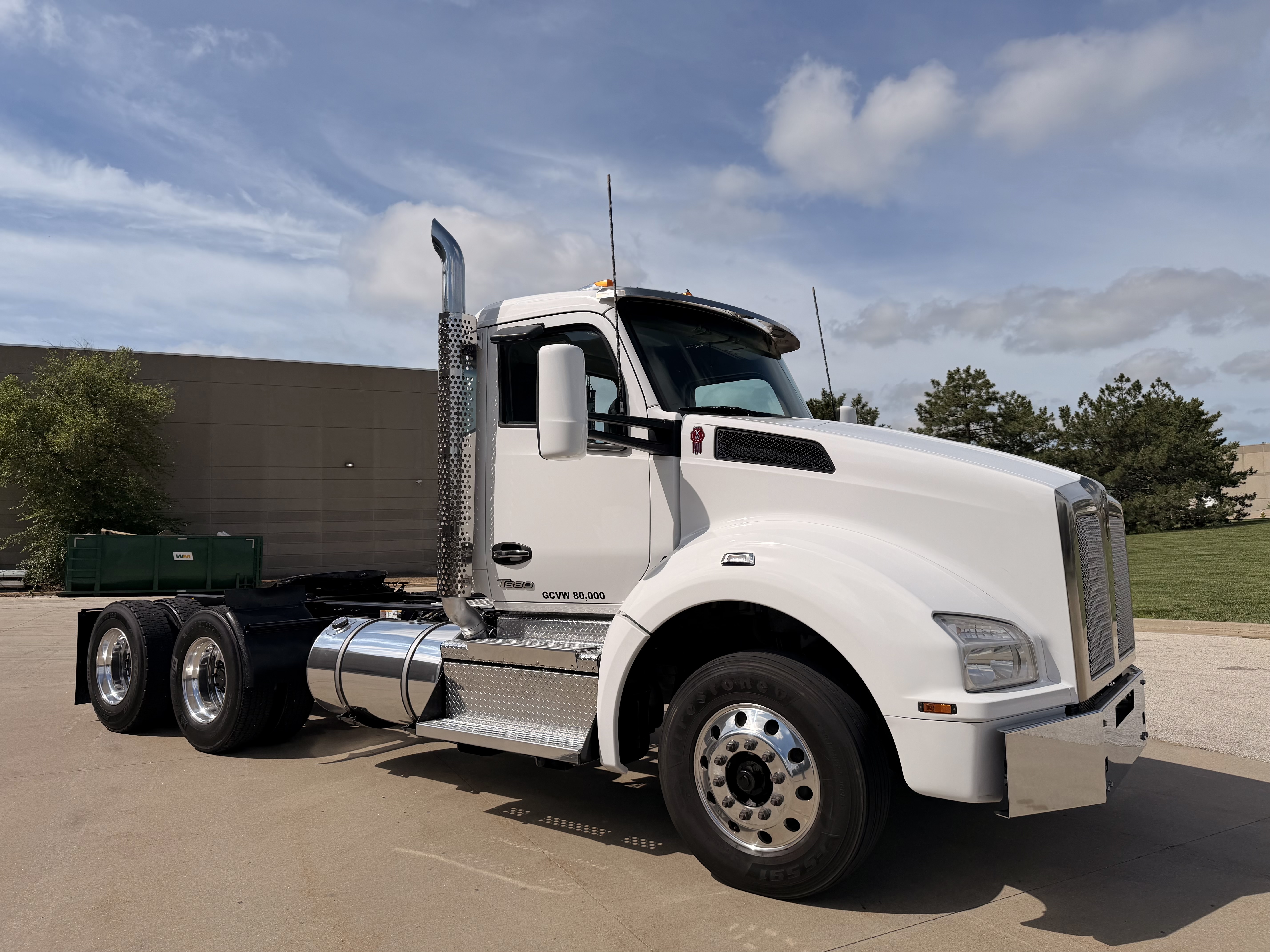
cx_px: 635
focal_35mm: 24
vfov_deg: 56.8
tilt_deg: +4.2
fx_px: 881
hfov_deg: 71.6
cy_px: 476
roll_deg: +3.0
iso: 100
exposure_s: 1/14286
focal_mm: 6.76
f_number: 1.78
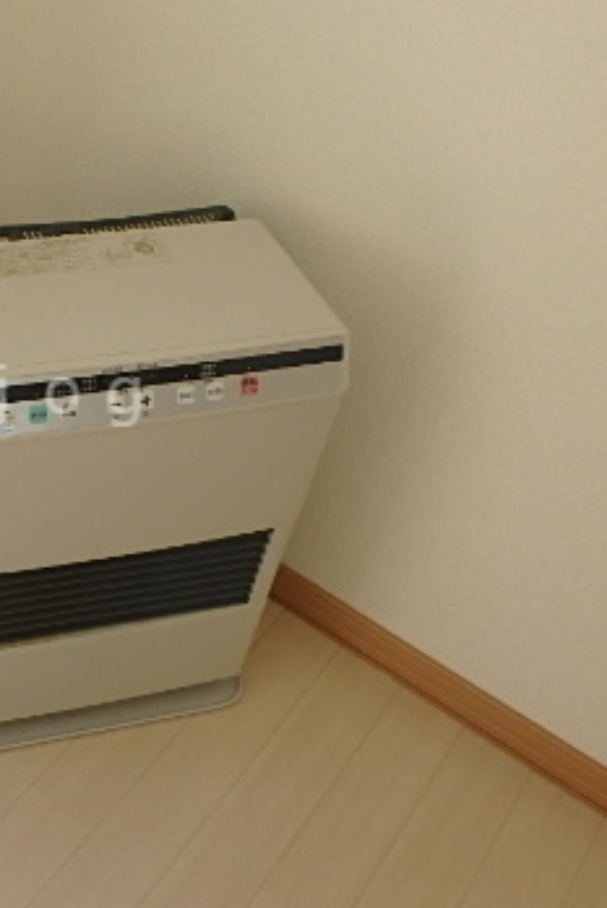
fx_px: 1011
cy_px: 395
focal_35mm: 40
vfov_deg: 48.3
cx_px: -23
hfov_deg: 30.6
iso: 125
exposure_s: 1/80
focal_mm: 3.7
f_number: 3.5
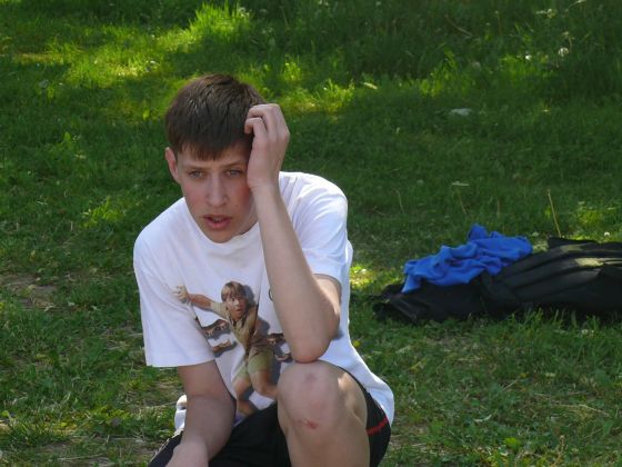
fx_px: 3109
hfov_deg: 11.4
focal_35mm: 173
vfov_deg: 8.6
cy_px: 234
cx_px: 311
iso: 100
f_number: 4.5
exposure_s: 1/200
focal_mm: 20.6
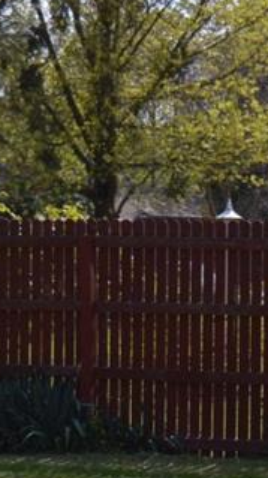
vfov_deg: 11.2
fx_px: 2430
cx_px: 189
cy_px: 407
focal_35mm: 192
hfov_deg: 6.3
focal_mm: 26
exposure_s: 1/800
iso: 100
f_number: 4
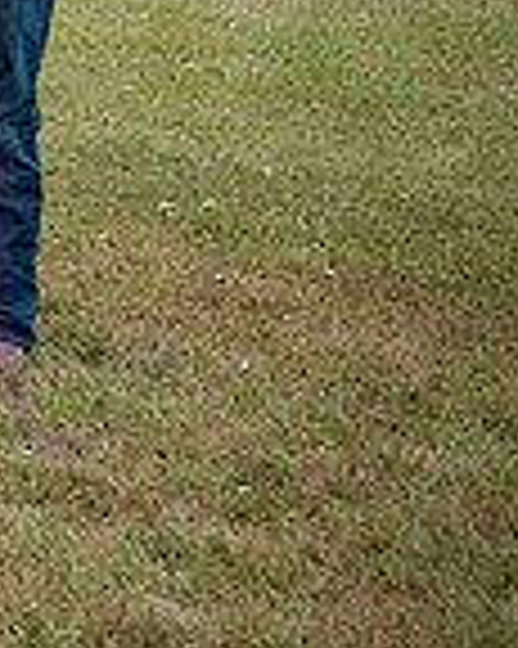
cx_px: -649
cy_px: -97
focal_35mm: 144
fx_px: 2762
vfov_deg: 13.1
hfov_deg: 9.7
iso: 400
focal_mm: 38
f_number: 4.5
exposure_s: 1/500
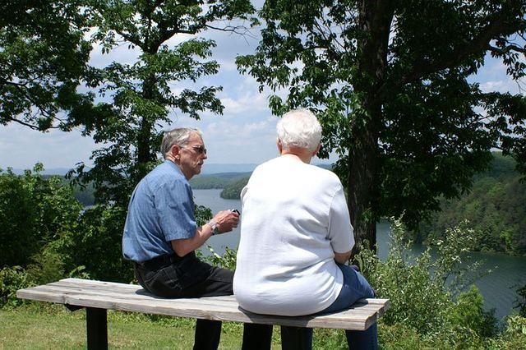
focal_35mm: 39
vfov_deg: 34.2
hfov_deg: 49.6
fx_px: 570
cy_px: 175
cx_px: 263
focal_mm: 26
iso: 100
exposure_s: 1/125
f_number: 14
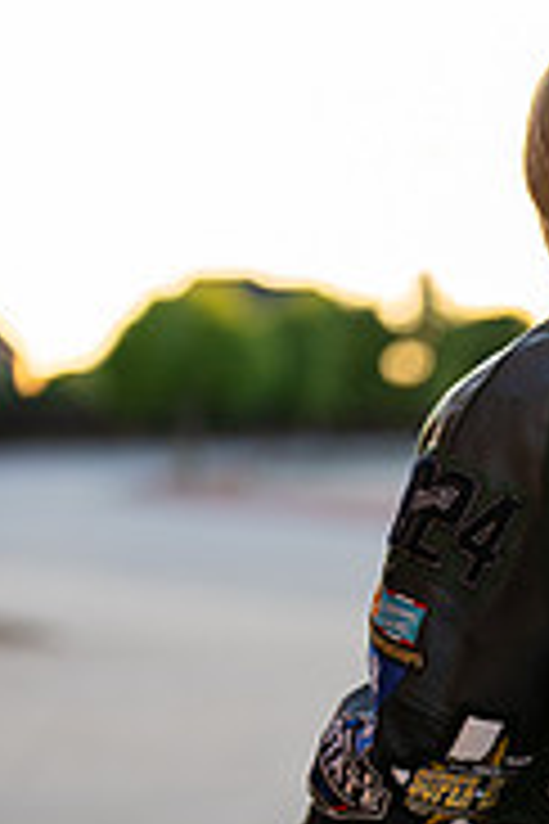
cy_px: 702
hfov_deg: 10.9
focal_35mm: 123
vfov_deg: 16.5
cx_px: 662
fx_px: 2813
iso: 100
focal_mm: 50
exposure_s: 1/800
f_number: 1.2
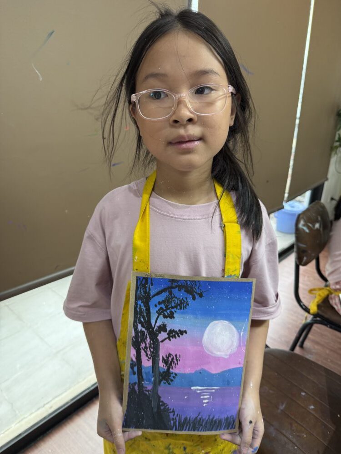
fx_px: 315
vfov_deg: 71.6
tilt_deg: -20.6
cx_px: 170
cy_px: 227
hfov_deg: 56.8
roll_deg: -3.0
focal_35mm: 24
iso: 200
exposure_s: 1/100
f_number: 1.78
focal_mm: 6.76
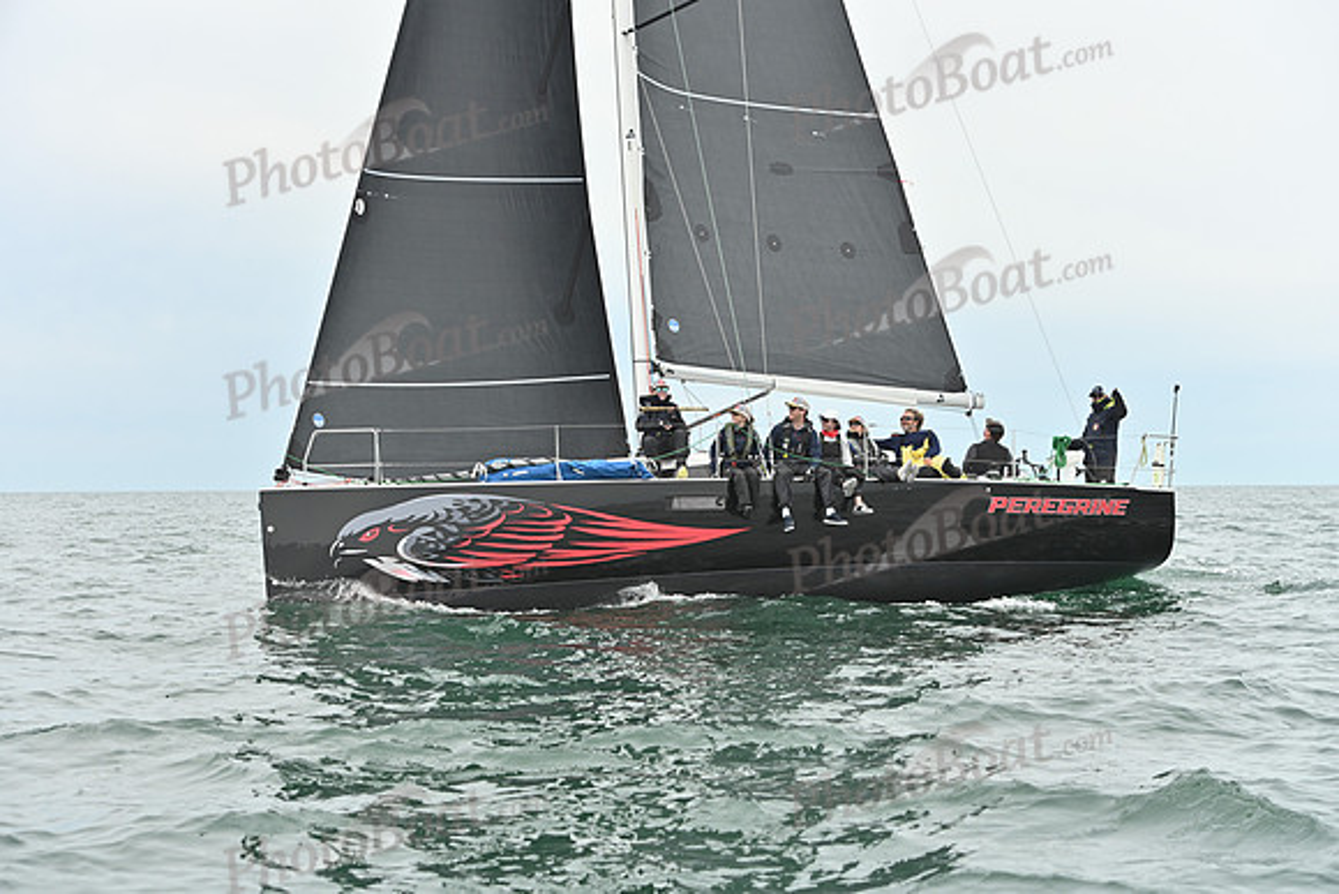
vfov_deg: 19.5
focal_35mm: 70
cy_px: 447
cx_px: 670
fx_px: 2604
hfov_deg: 28.8
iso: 320
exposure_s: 1/1250
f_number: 6.3
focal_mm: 70
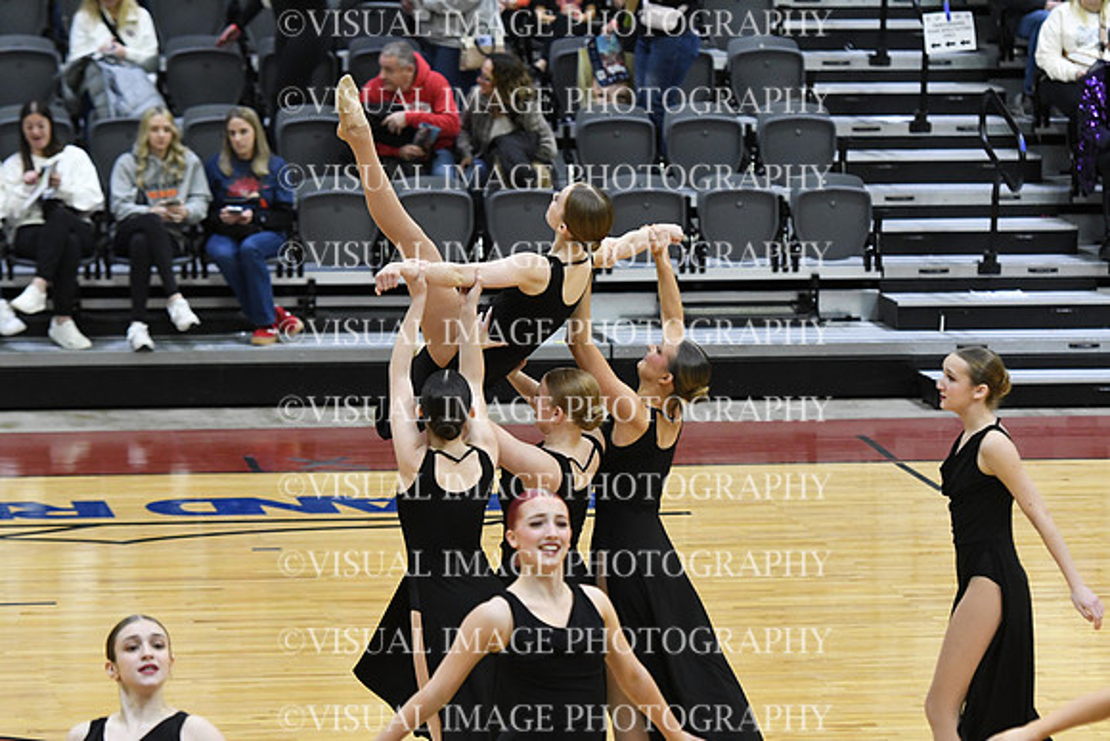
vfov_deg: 7.6
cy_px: 370
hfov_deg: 11.4
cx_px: 555
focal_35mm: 180
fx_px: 5551
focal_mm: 120
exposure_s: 1/400
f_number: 3.5
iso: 4000
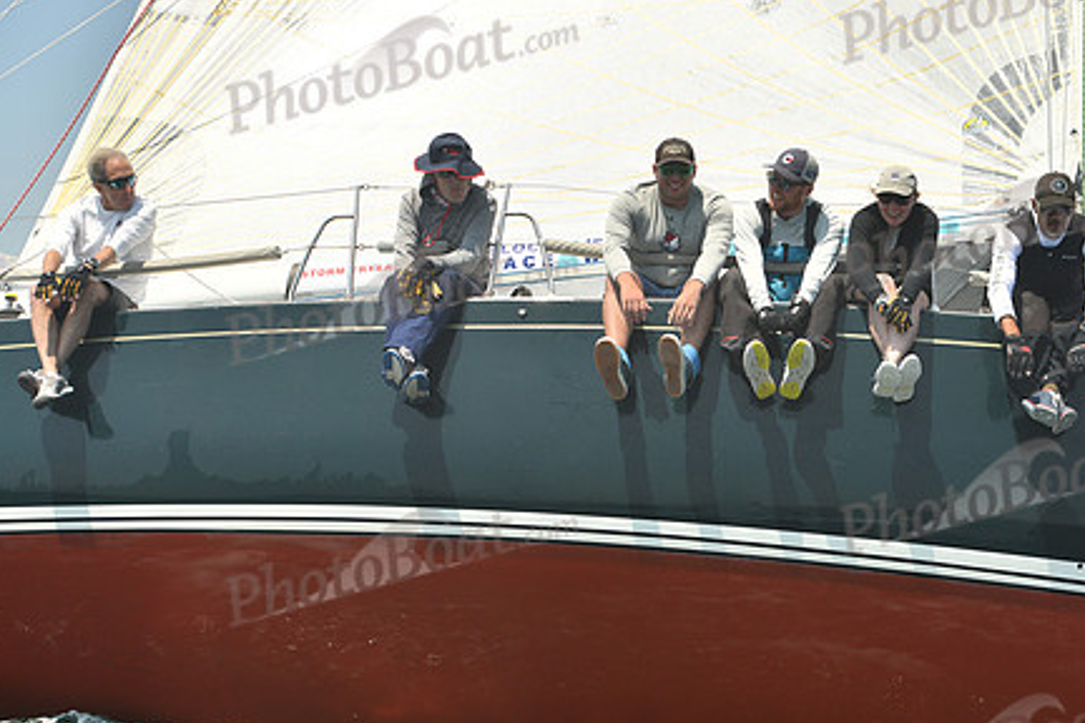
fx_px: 2833
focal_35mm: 94
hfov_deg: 21.6
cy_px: 395
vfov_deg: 14.5
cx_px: 711
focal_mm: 70
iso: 320
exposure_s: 1/640
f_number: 5.6
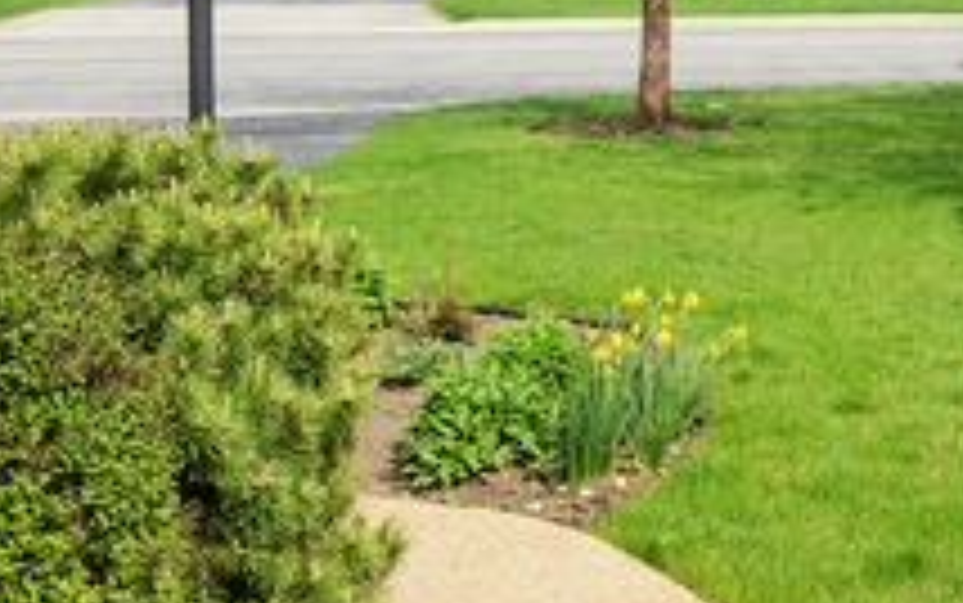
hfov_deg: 26.8
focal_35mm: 73
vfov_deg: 17.1
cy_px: -117
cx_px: 950
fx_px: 1917
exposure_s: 1/250
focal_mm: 16
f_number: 8
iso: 200
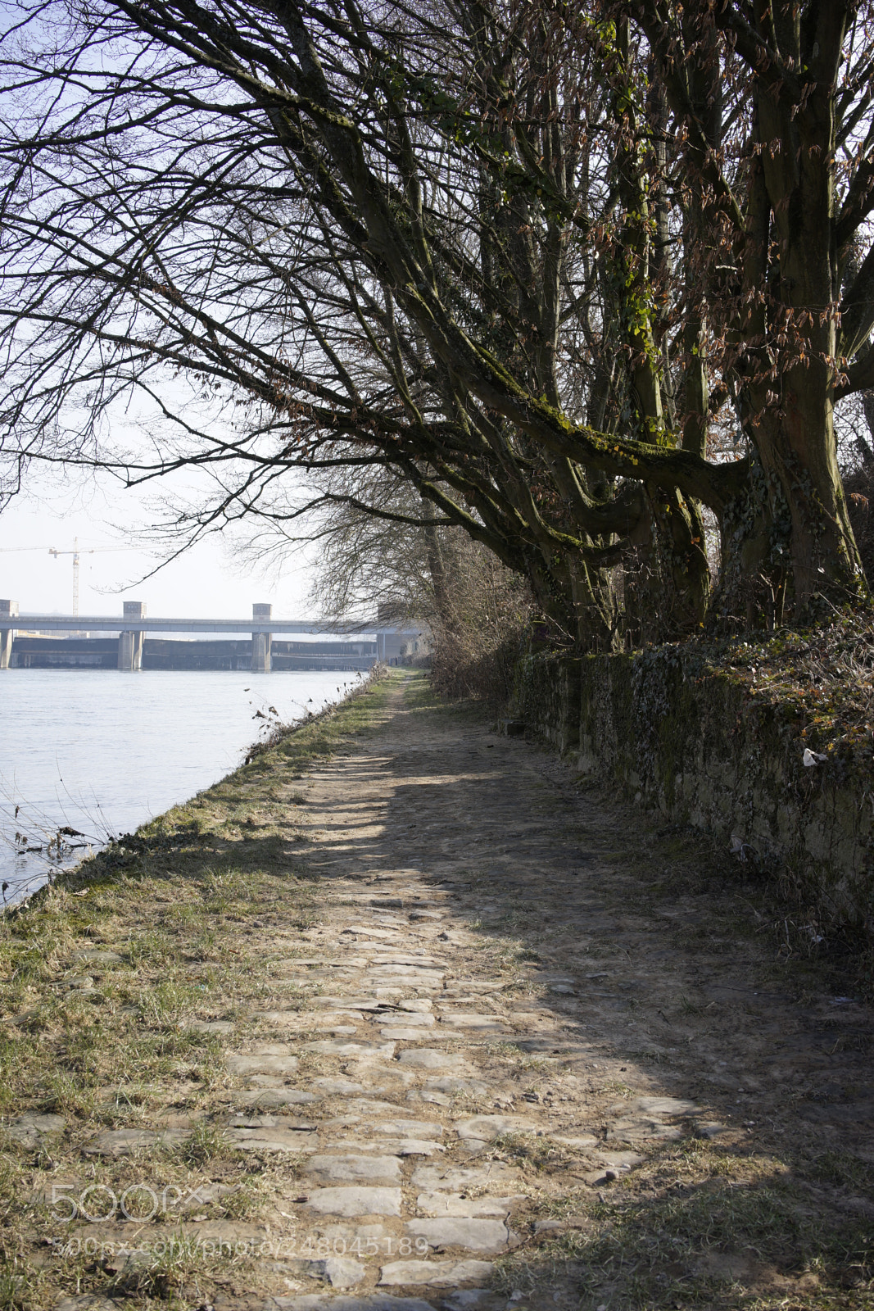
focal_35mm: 35
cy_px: 656
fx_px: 1274
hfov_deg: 37.9
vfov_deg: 54.4
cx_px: 437
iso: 100
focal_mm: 35
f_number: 10
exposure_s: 1/50
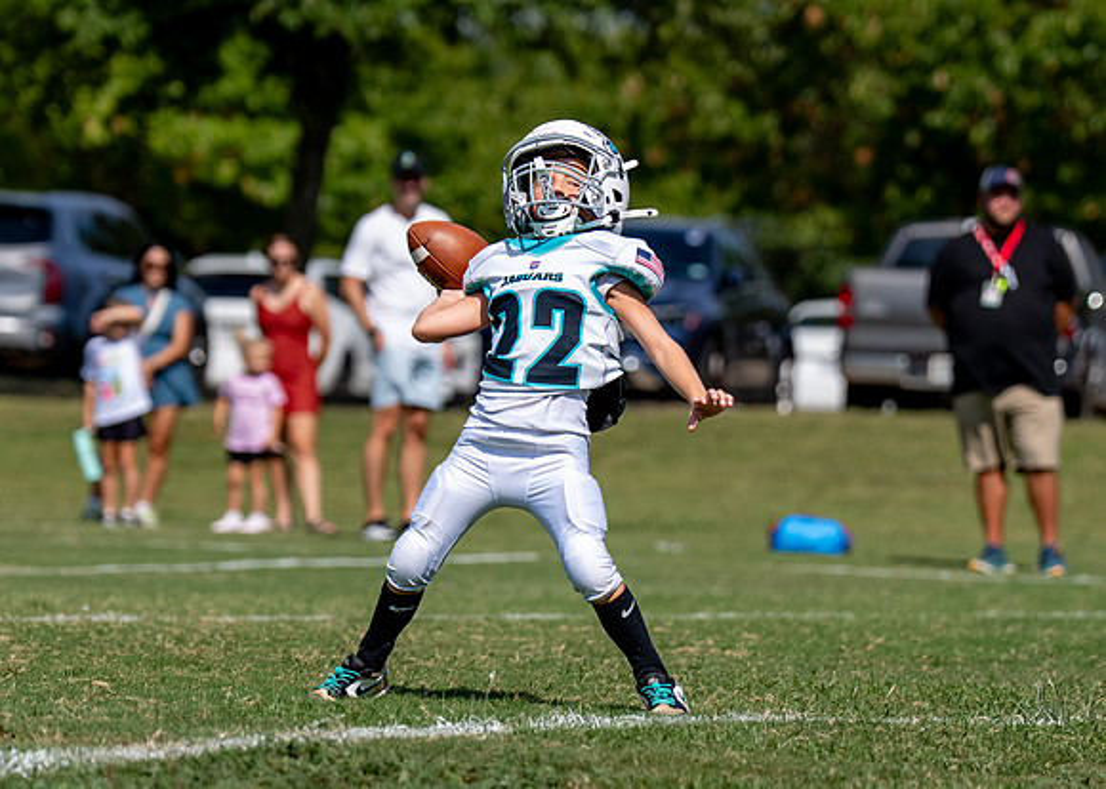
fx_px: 8619
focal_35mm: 274
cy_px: 306
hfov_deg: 7.3
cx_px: 485
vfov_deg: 5.2
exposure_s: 1/4000
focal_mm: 135
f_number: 2.8
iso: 200
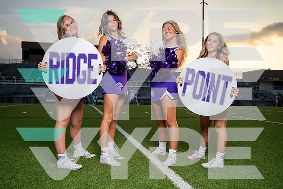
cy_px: 94
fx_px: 275
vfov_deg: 37.9
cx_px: 142
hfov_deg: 54.4
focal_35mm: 35
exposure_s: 1/250
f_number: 4
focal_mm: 35
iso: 400
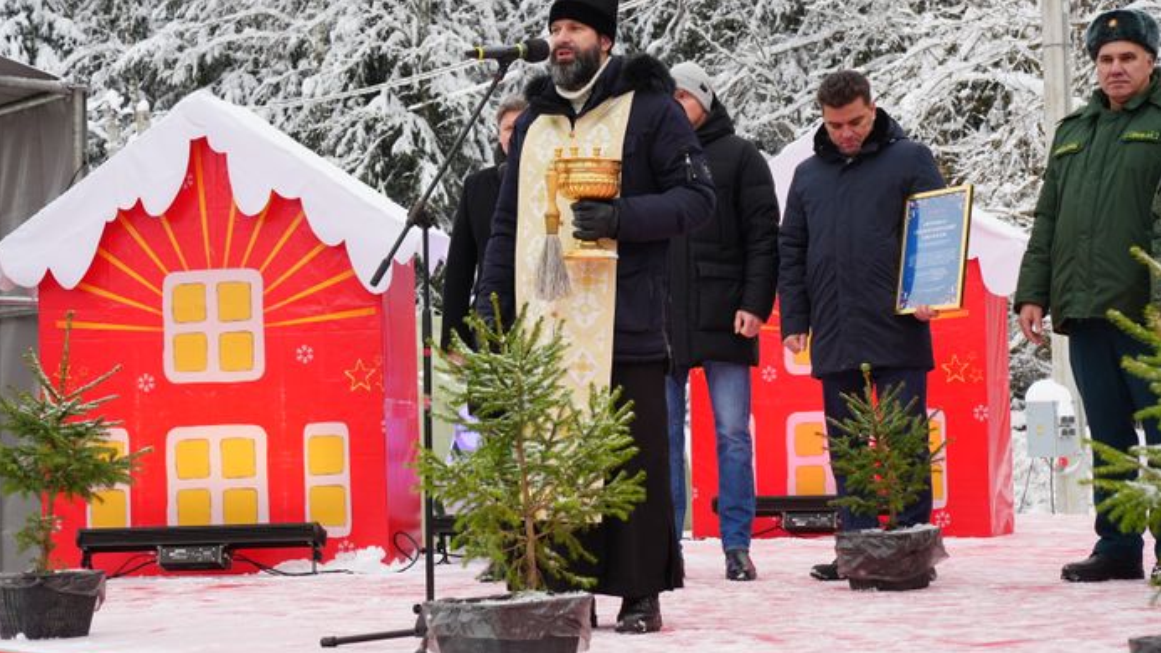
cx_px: 577
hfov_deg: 28.6
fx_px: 2278
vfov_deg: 16.3
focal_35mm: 74
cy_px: 280
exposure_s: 1/160
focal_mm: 70
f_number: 9
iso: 640
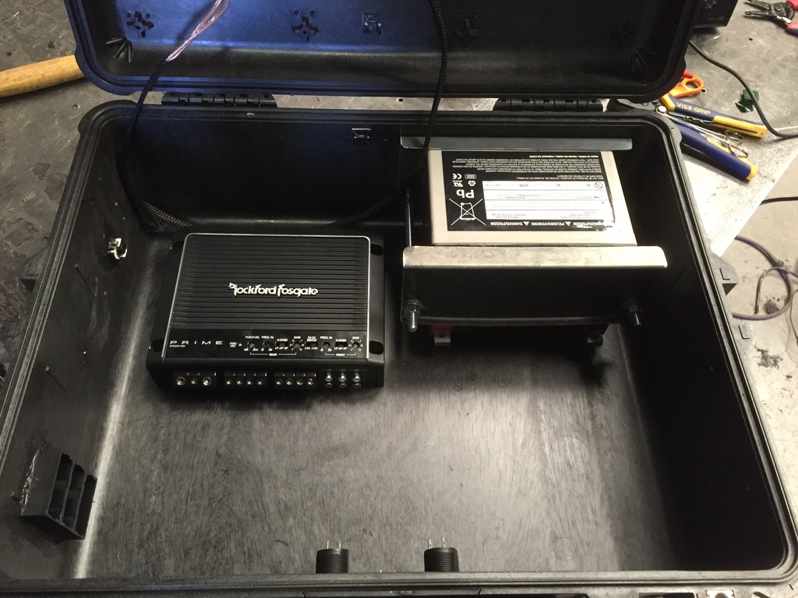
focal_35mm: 29
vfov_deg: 48.2
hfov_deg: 61.7
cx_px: 399
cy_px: 299
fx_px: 669
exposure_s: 1/30
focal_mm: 4.15
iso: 200
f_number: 2.2
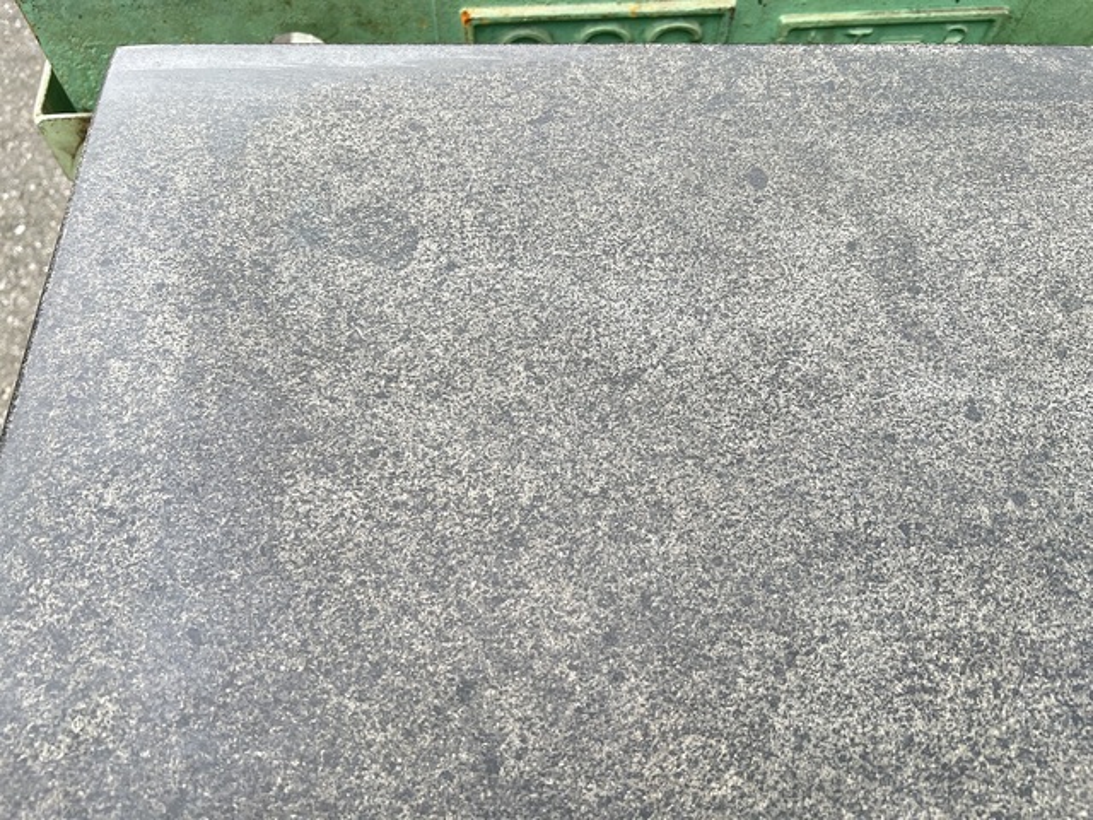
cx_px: 546
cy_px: 410
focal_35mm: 26
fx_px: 821
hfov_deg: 67.3
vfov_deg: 53.1
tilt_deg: -63.5
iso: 50
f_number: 1.5
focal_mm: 5.7
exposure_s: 1/202
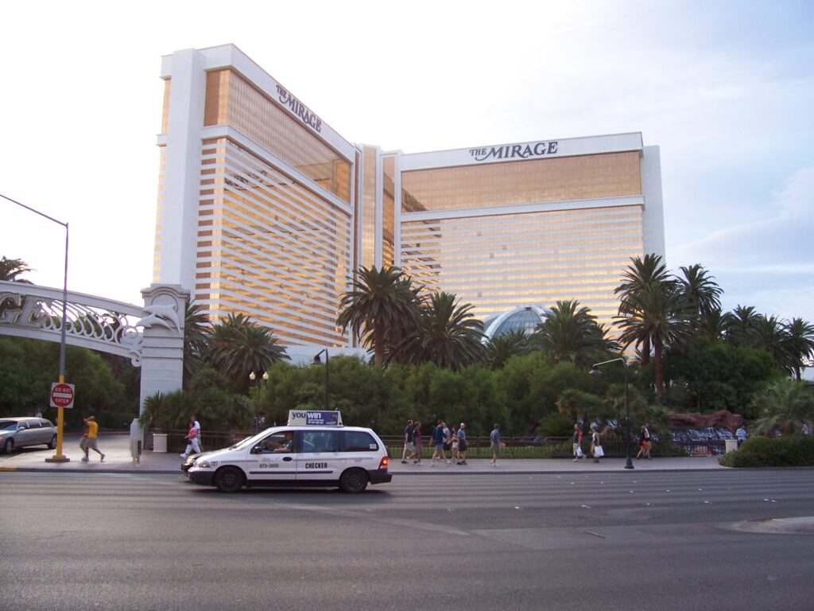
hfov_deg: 54.0
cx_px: 407
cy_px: 306
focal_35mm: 34
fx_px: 800
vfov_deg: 41.8
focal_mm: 5.6
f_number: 2.7
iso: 80
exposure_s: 1/30
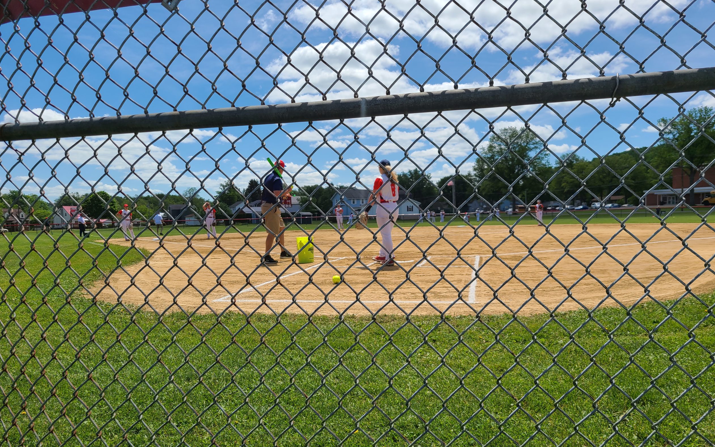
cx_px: 358
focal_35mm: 28
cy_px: 245
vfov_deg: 44.5
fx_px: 546
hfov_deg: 66.5
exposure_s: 1/3647
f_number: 1.8
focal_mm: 5.4
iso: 40
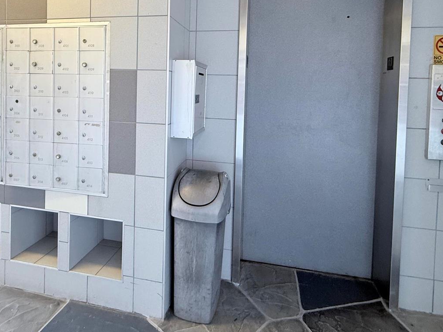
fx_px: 282
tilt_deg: -0.8
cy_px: 97
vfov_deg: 58.9
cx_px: 206
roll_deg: -2.2
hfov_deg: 76.3
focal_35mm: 22
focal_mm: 2.22
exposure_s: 1/120
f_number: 2.2
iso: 320
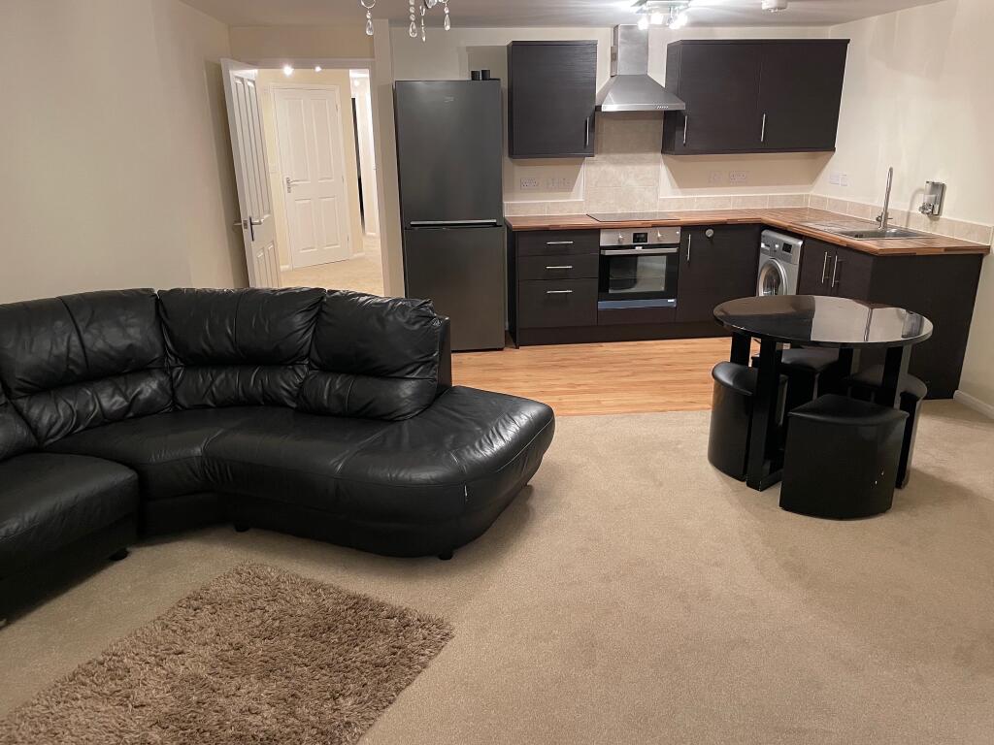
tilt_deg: -19.7
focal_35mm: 26
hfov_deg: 67.3
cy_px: 372
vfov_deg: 53.1
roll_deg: +0.7
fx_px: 747
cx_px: 497
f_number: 1.6
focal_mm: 4.2
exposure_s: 1/33
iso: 400
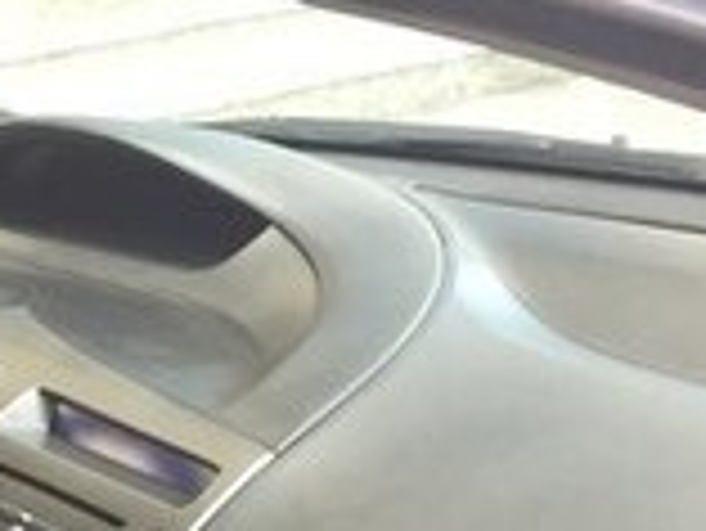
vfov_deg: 11.6
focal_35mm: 122
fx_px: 2490
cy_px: 826
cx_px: -135
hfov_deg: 15.6
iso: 32
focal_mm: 4.15
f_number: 2.2
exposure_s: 1/33
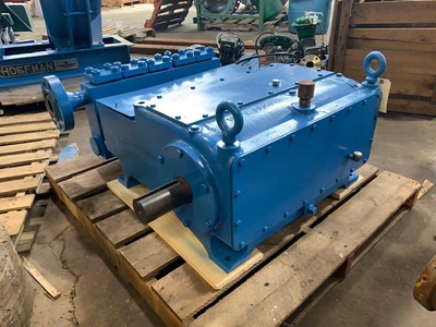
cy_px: 164
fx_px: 327
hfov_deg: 67.3
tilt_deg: -30.4
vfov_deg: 53.1
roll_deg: +2.7
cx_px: 218
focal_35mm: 26
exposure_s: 1/60
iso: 200
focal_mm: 4.25
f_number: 1.8
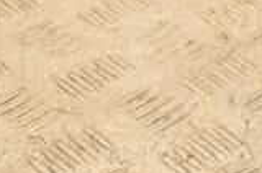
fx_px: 1844
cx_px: 483
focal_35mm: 254
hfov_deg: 7.8
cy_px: -80
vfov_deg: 5.3
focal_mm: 45
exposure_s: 1/200
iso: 800
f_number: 5.6
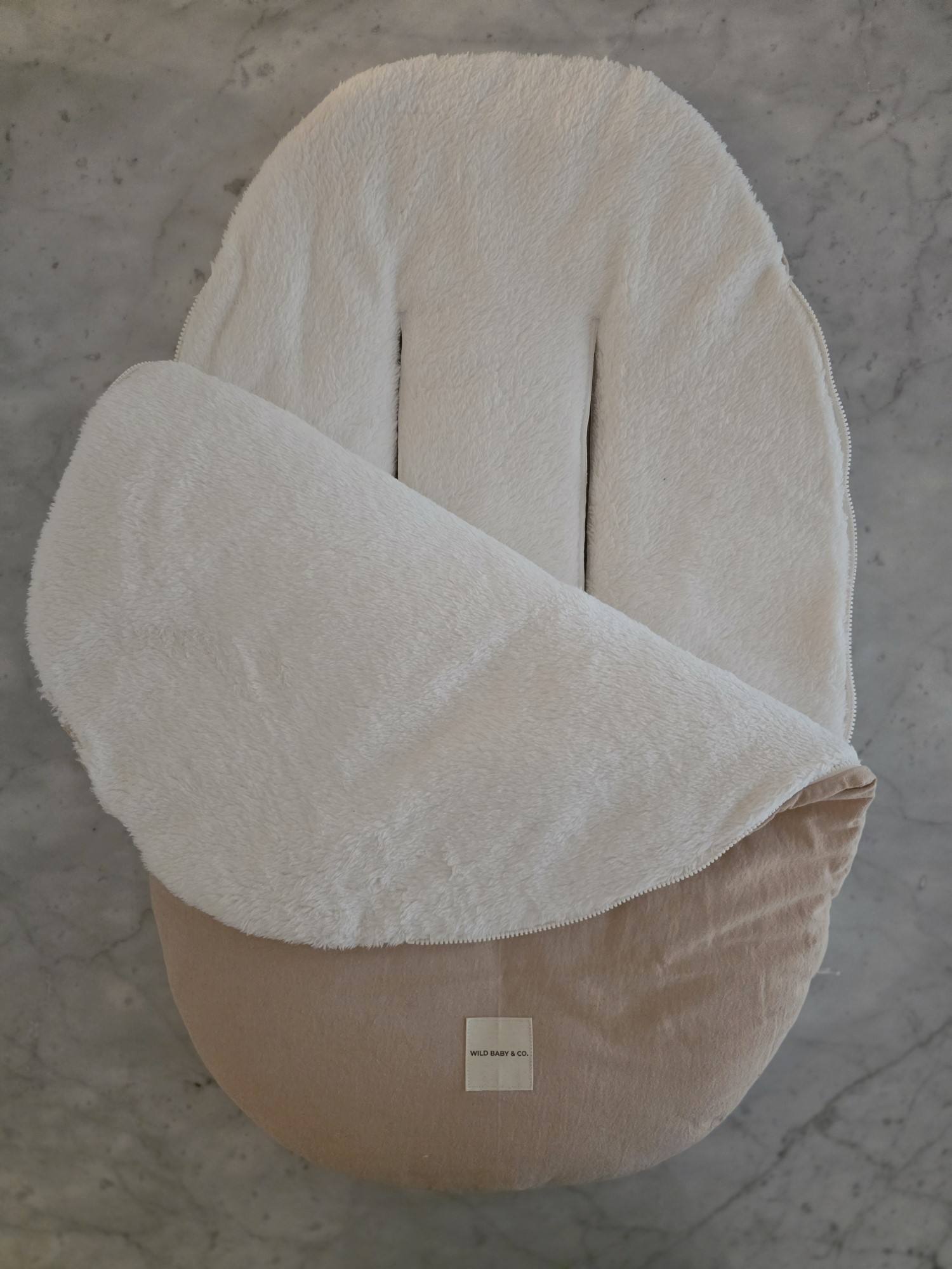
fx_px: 843
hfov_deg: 58.9
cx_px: 476
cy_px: 634
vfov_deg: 73.9
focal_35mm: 23
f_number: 1.7
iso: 1600
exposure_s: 1/101
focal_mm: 6.3
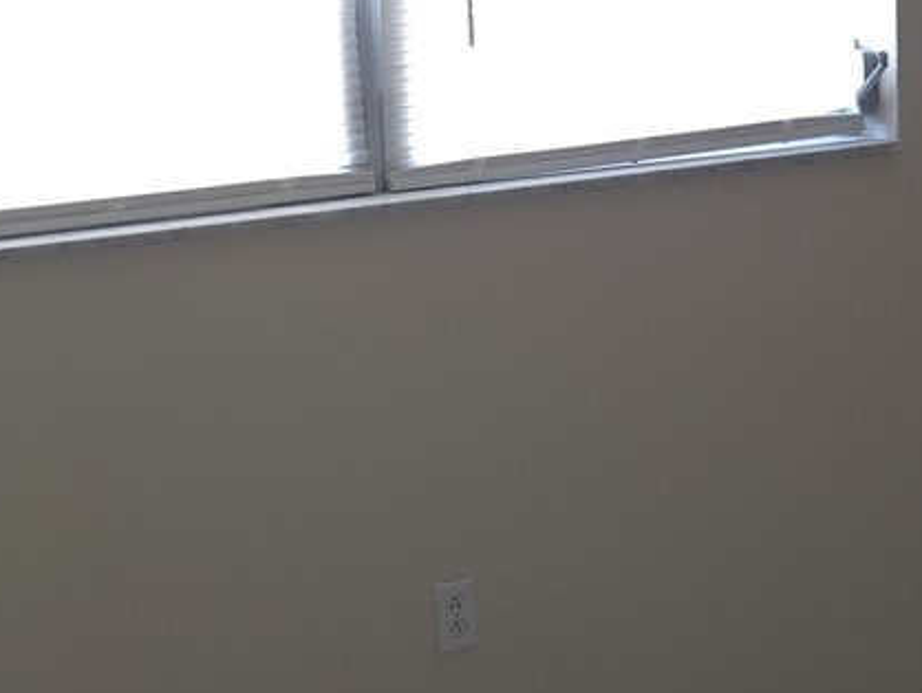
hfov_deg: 22.1
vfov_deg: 16.8
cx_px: 249
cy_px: 335
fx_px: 2345
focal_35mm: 88
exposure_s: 1/60
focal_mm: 5.4
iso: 100
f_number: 1.8
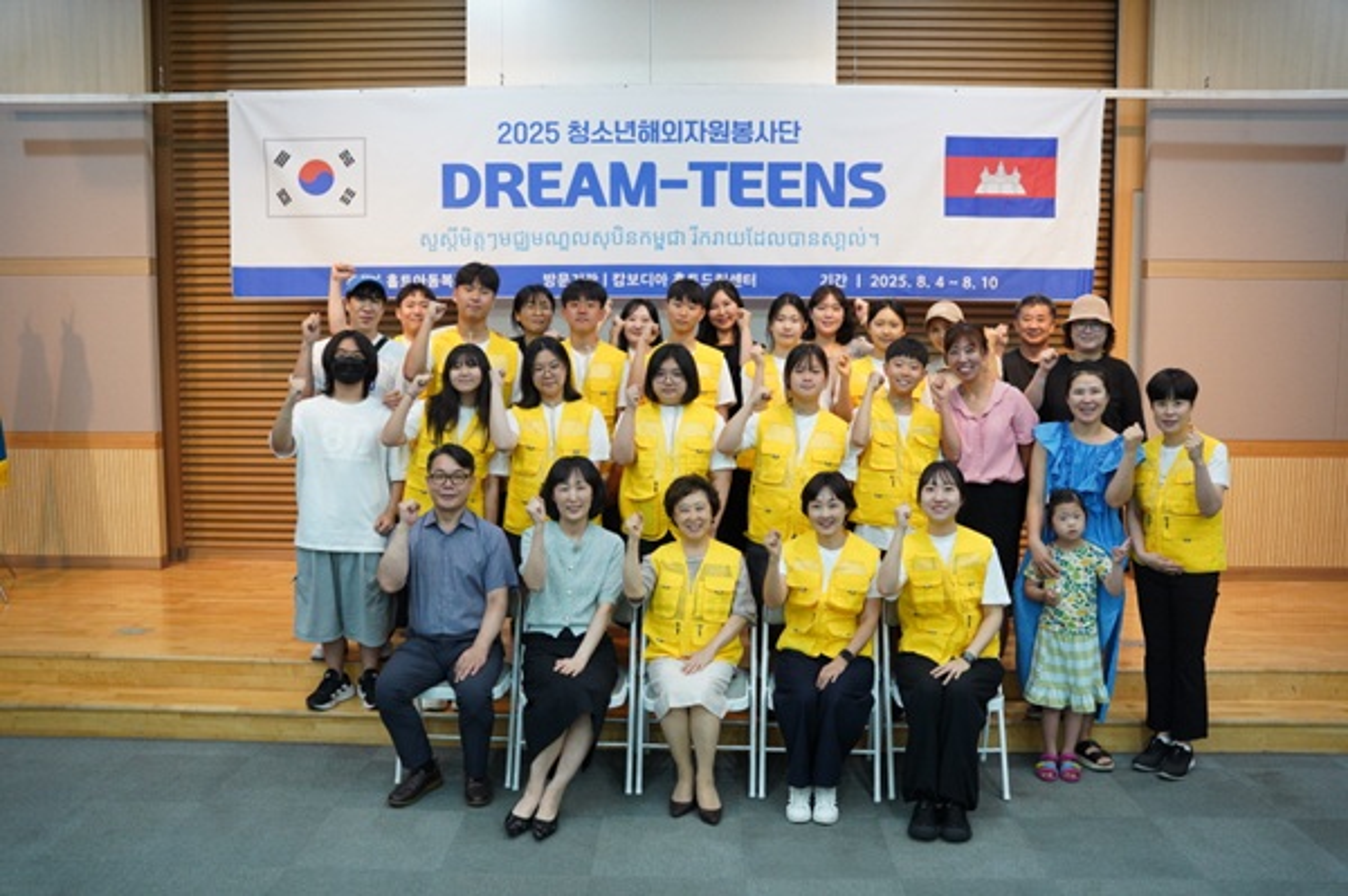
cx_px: 674
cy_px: 448
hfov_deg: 59.7
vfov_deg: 41.8
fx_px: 1175
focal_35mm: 31
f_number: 4
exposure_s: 1/125
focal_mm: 31.4
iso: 2000
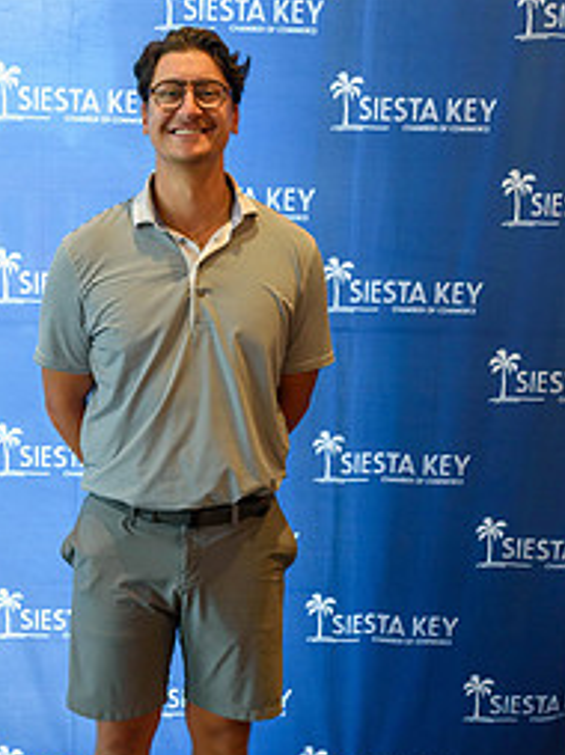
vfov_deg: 41.2
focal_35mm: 46
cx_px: 193
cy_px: 419
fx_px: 1003
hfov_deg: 31.2
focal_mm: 18
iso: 800
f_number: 4
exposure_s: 1/60
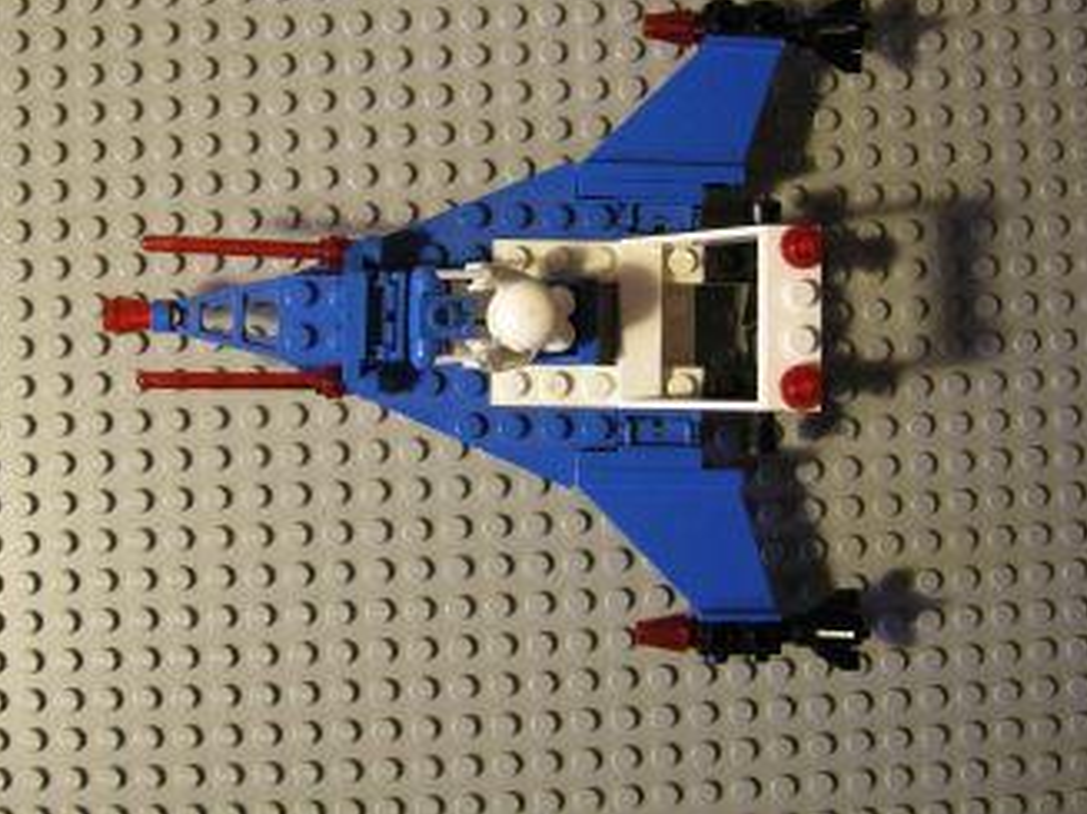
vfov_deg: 32.7
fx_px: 1381
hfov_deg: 42.9
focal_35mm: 44
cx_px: 489
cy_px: 319
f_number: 2.7
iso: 400
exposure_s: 1/24.6
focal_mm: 7.5
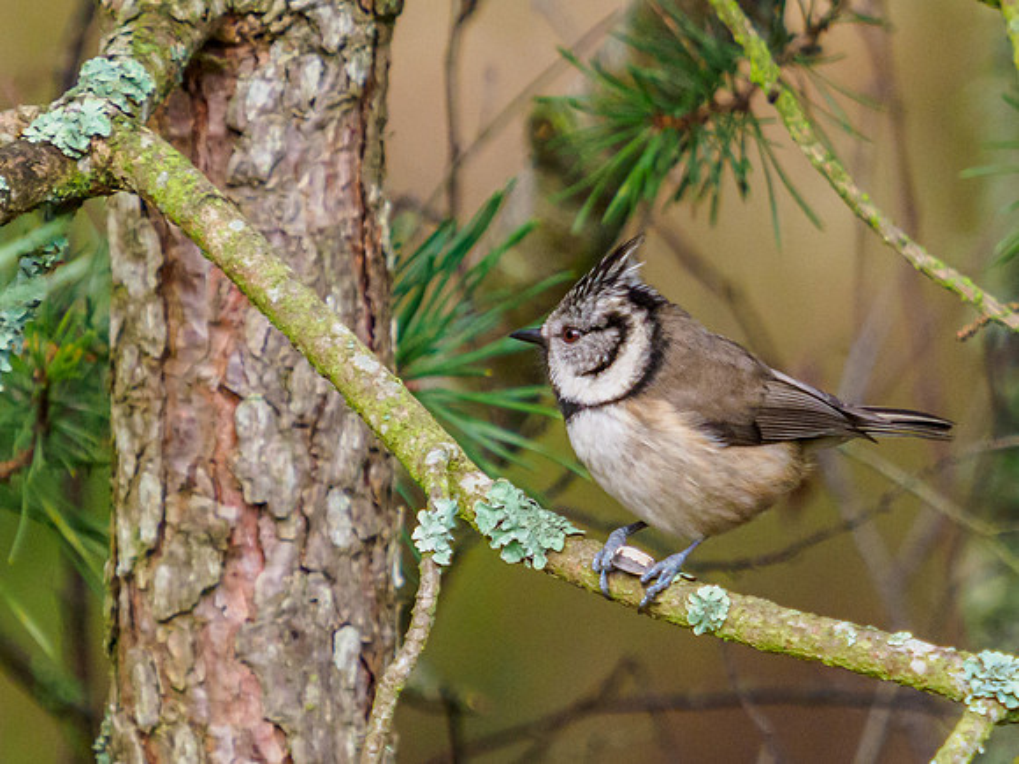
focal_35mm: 1009
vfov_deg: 1.5
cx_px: 629
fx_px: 29701
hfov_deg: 2.0
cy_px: 408
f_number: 5.6
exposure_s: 1/250
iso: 1600
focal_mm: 250
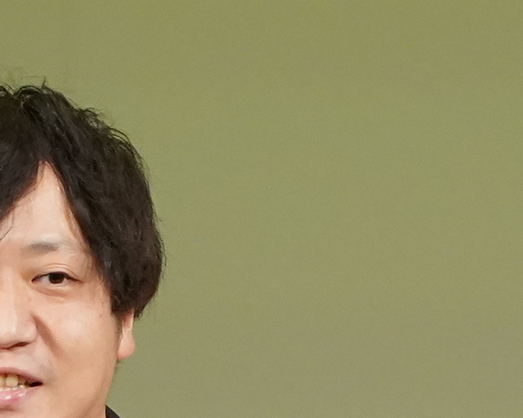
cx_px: 348
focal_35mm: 2639
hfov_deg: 0.7
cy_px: 671
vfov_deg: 0.6
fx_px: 40848
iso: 5000
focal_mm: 400
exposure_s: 1/250
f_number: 5.6
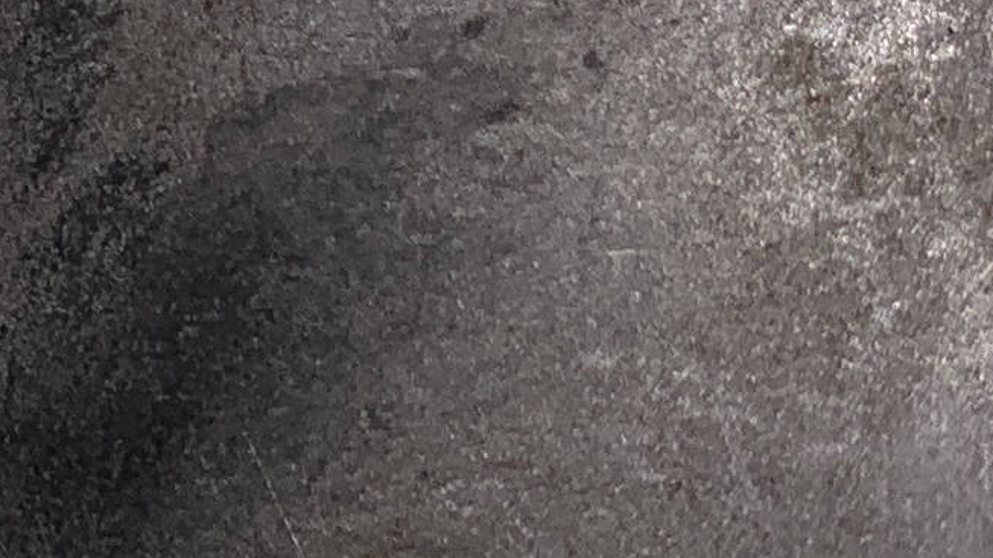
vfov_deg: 6.8
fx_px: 4607
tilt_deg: -58.9
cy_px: -386
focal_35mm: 175
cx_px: -395
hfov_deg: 11.9
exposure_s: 1/392
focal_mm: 4.25
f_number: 1.8
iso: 25
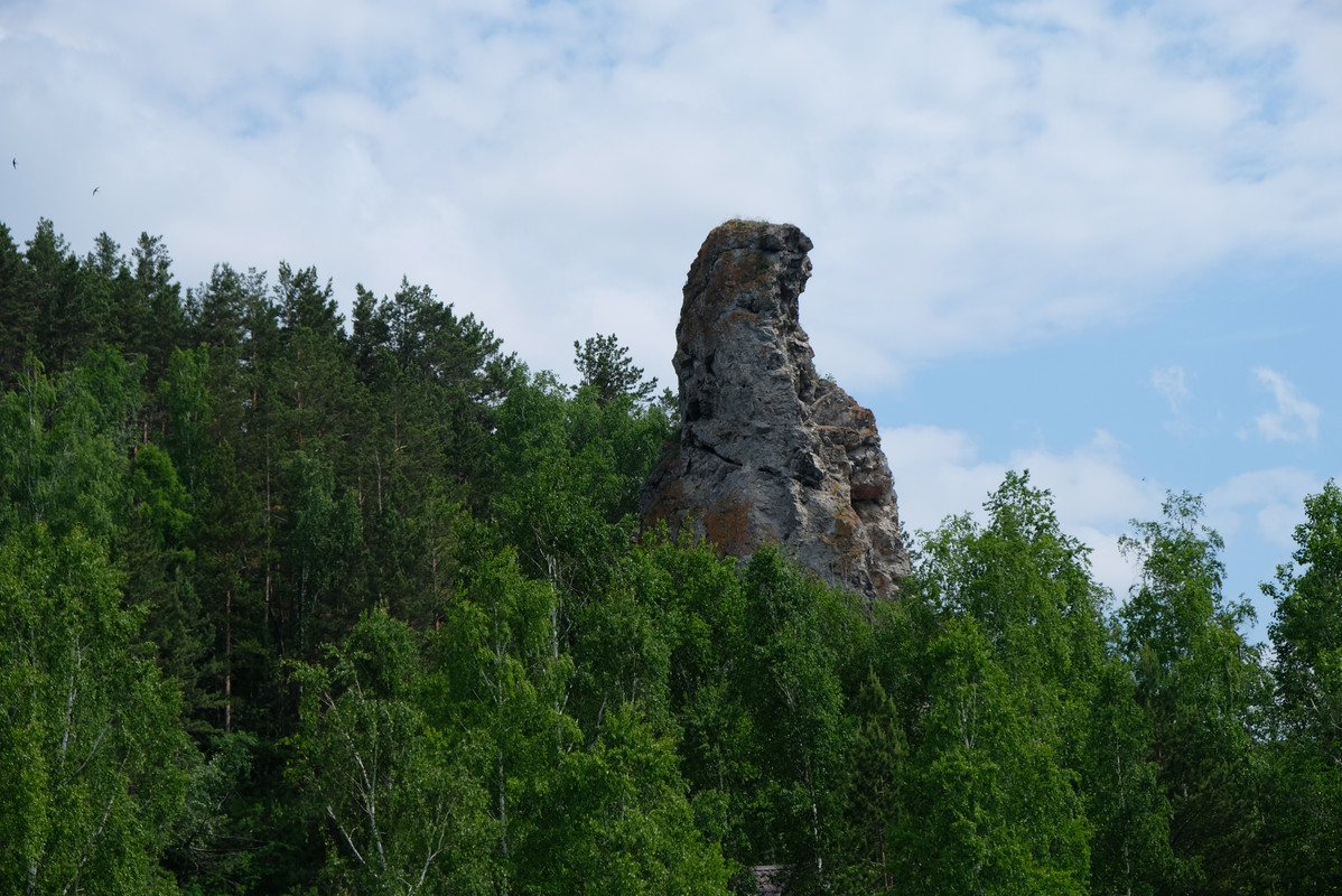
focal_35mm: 83
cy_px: 448
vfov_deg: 16.5
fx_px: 3095
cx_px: 671
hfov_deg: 24.5
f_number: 8
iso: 400
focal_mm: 55
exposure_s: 1/1000
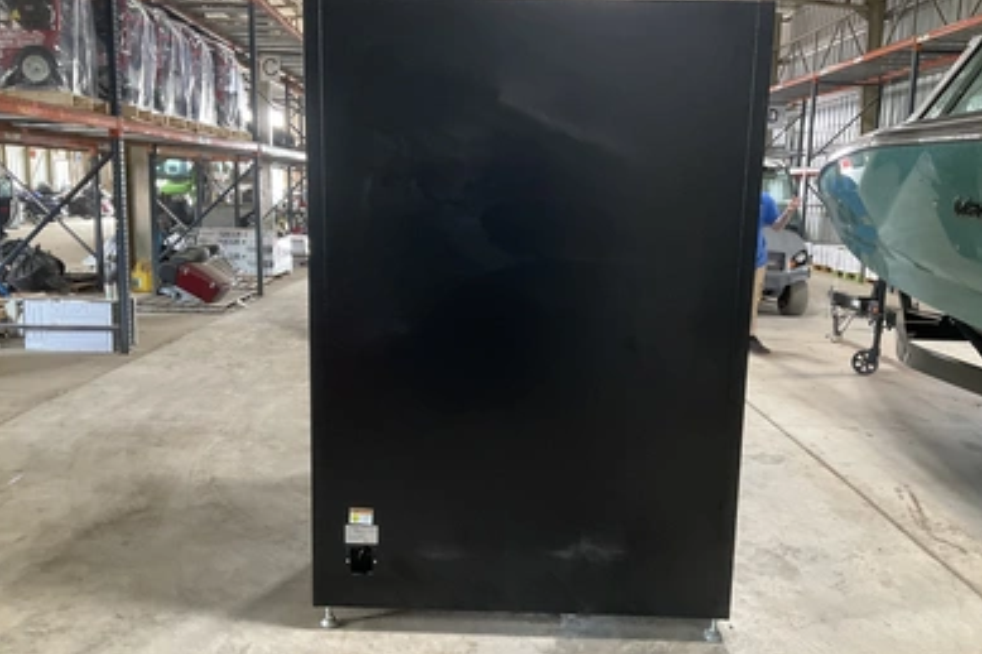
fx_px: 845
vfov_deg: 42.3
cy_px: 333
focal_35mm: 31
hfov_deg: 60.3
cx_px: 495
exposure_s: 1/60
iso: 200
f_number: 1.8
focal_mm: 3
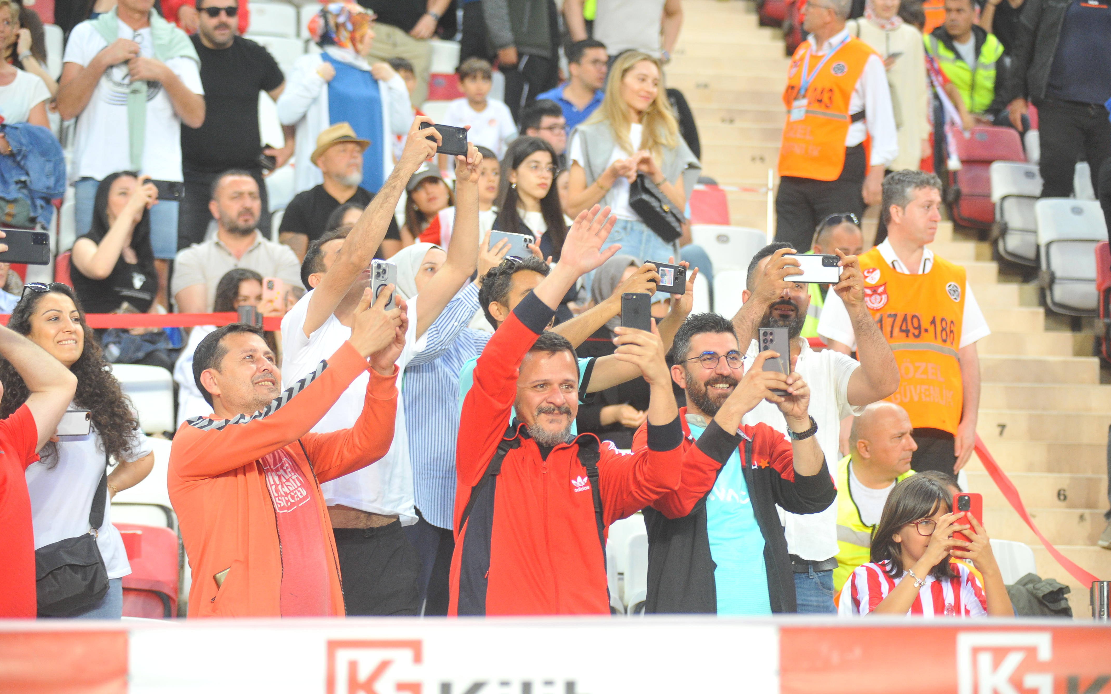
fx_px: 3088
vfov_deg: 12.8
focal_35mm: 102
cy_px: 357
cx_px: 555
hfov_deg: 20.4
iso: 2000
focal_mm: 100
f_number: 6.3
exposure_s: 1/400
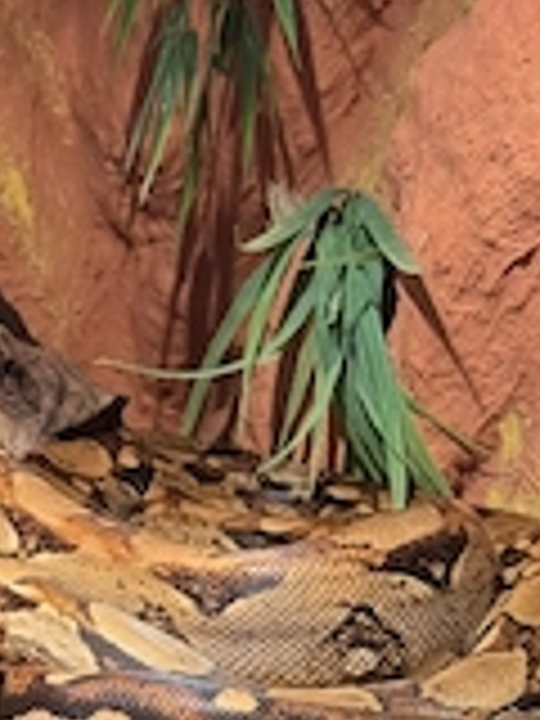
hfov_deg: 12.1
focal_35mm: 120
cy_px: 495
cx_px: -63
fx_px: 2496
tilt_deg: -13.2
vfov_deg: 16.4
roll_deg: -5.4
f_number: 1.78
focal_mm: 6.76
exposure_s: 1/50
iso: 200
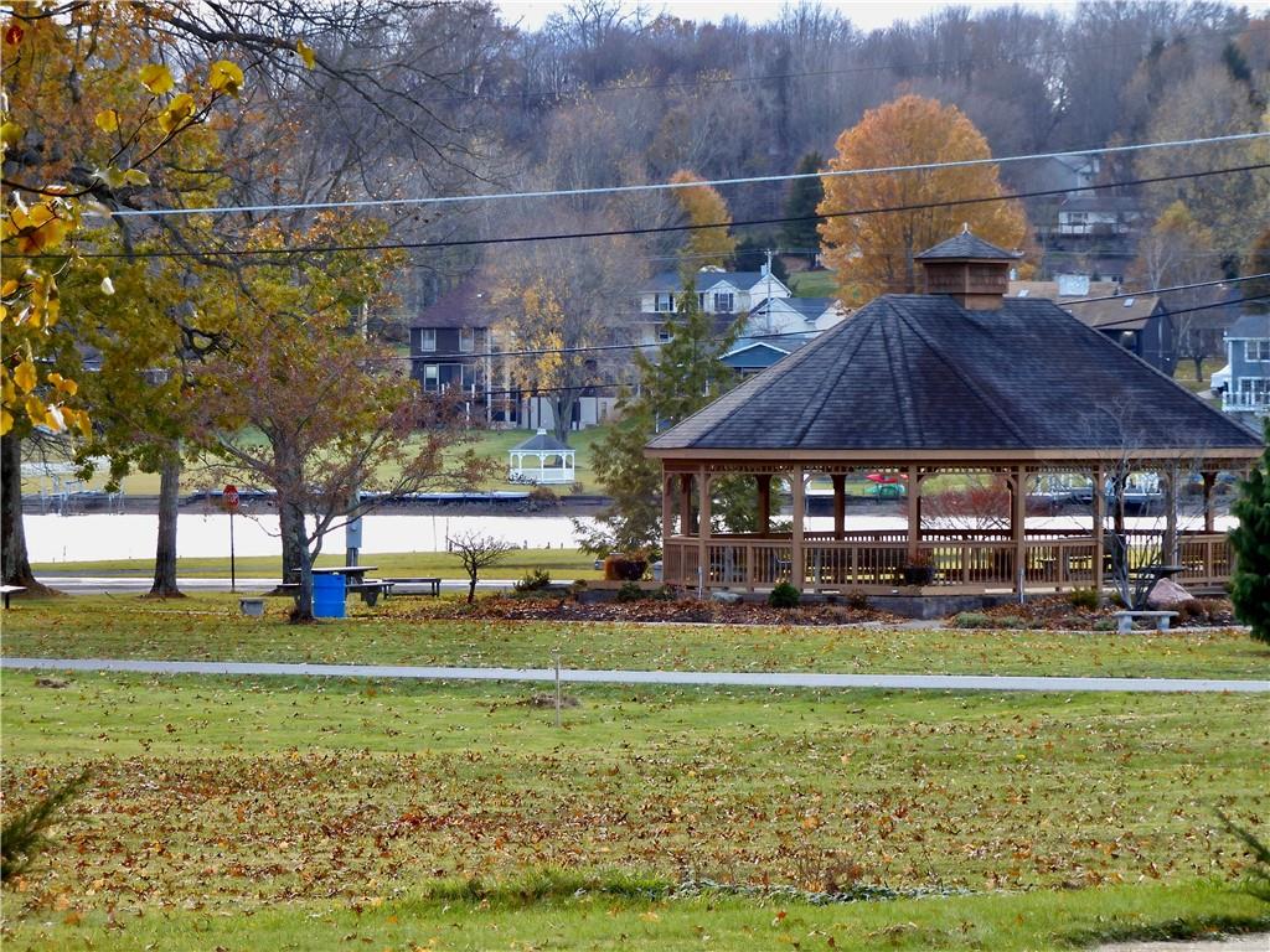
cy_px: 476
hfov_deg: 11.0
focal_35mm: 180
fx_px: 6604
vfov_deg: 8.2
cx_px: 635
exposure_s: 1/60
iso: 140
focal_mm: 32.1
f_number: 5.6
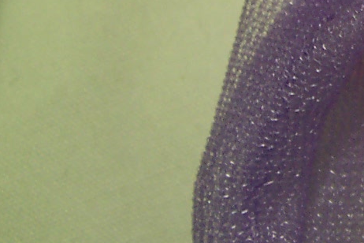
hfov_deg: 14.1
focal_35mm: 138
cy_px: -69
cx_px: 511
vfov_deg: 9.8
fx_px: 1395
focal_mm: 5.6
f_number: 2.8
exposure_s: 1/125
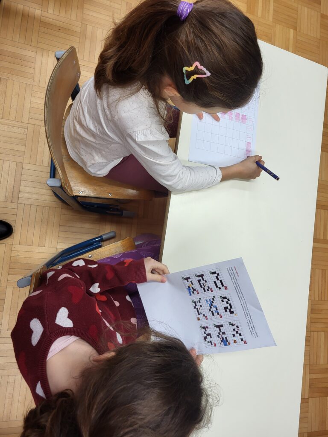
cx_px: 164
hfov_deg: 53.1
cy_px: 218
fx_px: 328
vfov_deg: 67.3
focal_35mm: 26
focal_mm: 5.4
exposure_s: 1/100
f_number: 1.8
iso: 100
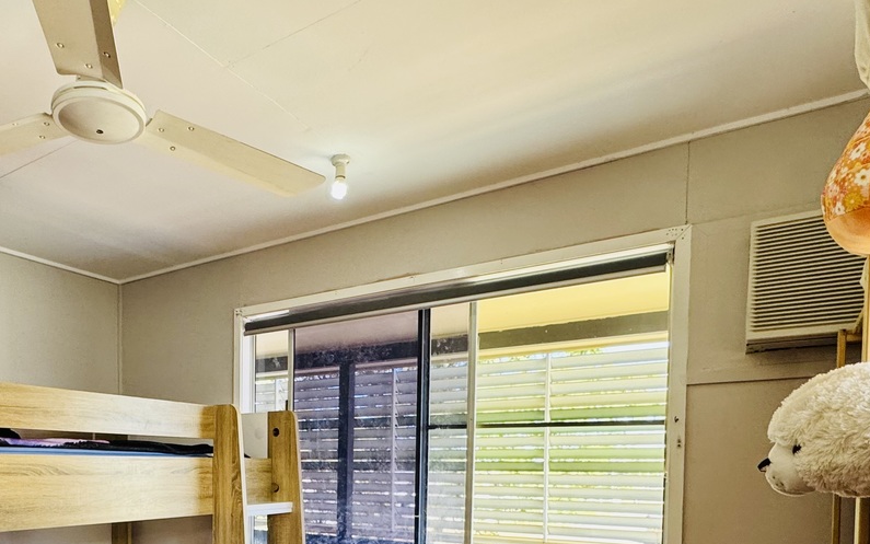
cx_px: 243
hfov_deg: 63.5
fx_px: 664
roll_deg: +0.1
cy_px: 493
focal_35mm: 28
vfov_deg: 41.0
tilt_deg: -1.8
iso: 200
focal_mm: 2.22
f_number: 2.2
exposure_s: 1/100
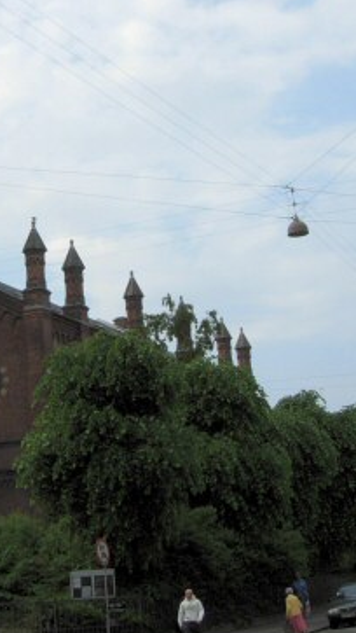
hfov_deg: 18.4
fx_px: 1089
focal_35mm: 65
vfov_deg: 31.7
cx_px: 65
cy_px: 145
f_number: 6.8
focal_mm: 7.5
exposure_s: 1/322
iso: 50
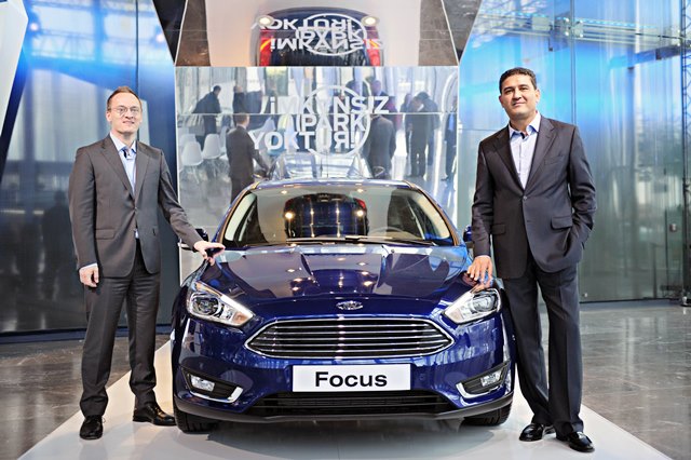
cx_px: 346
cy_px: 230
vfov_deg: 35.0
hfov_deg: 50.7
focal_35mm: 38
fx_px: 729
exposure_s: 1/200
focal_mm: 38
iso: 640
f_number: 2.8
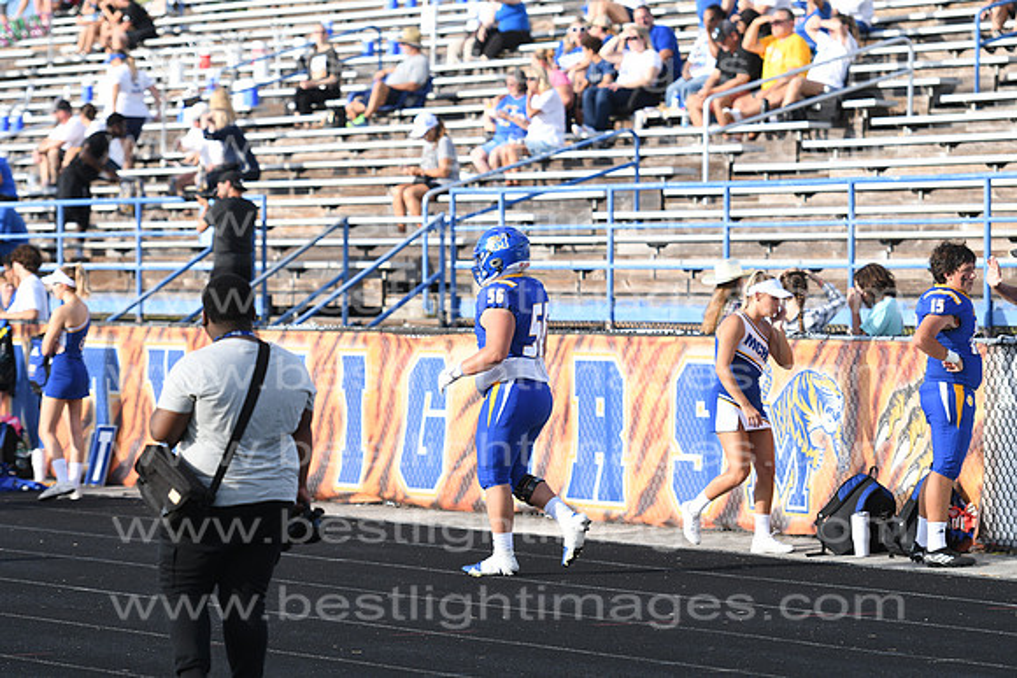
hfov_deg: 10.2
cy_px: 339
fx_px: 5722
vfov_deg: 6.8
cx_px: 508
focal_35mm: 202
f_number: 4
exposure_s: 1/1600
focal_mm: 135
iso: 200
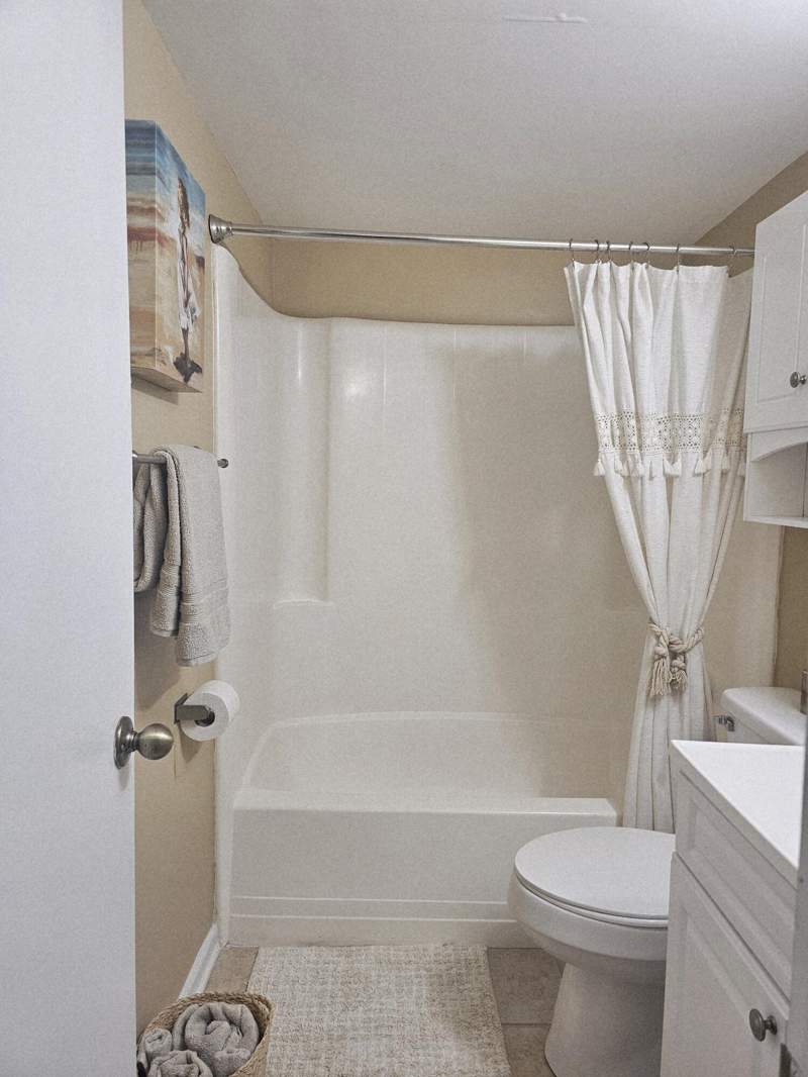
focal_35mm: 23
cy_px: 538
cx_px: 404
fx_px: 716
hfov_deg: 58.9
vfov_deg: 73.9
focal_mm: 6.3
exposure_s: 1/120
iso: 50
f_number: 1.7
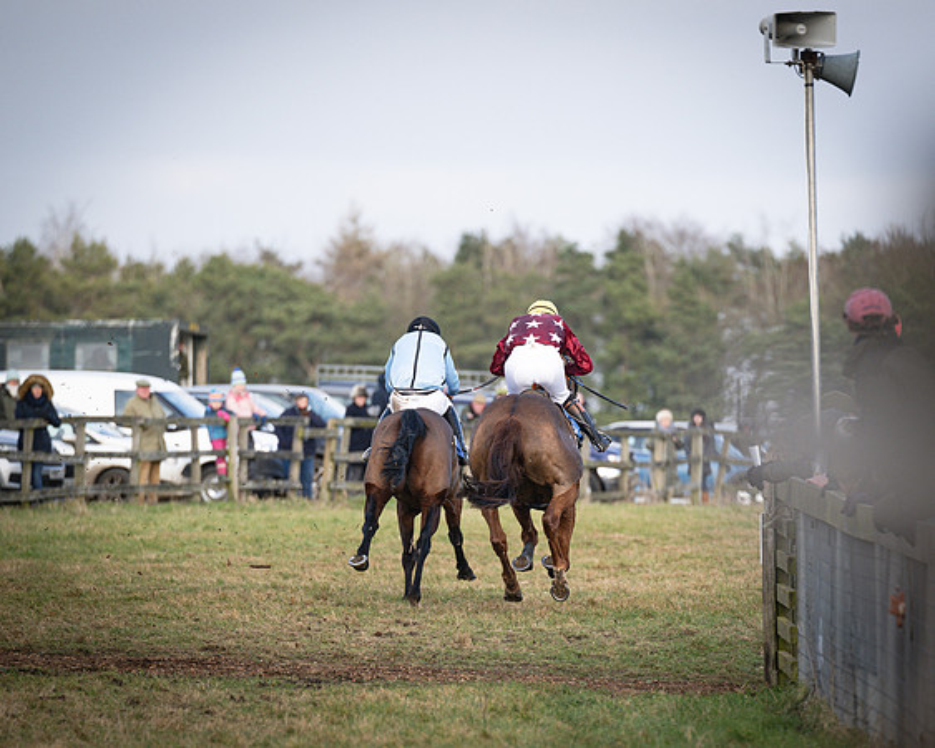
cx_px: 542
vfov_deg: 4.5
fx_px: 9488
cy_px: 496
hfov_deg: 5.6
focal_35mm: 343
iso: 400
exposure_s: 1/1600
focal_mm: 200
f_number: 2.8
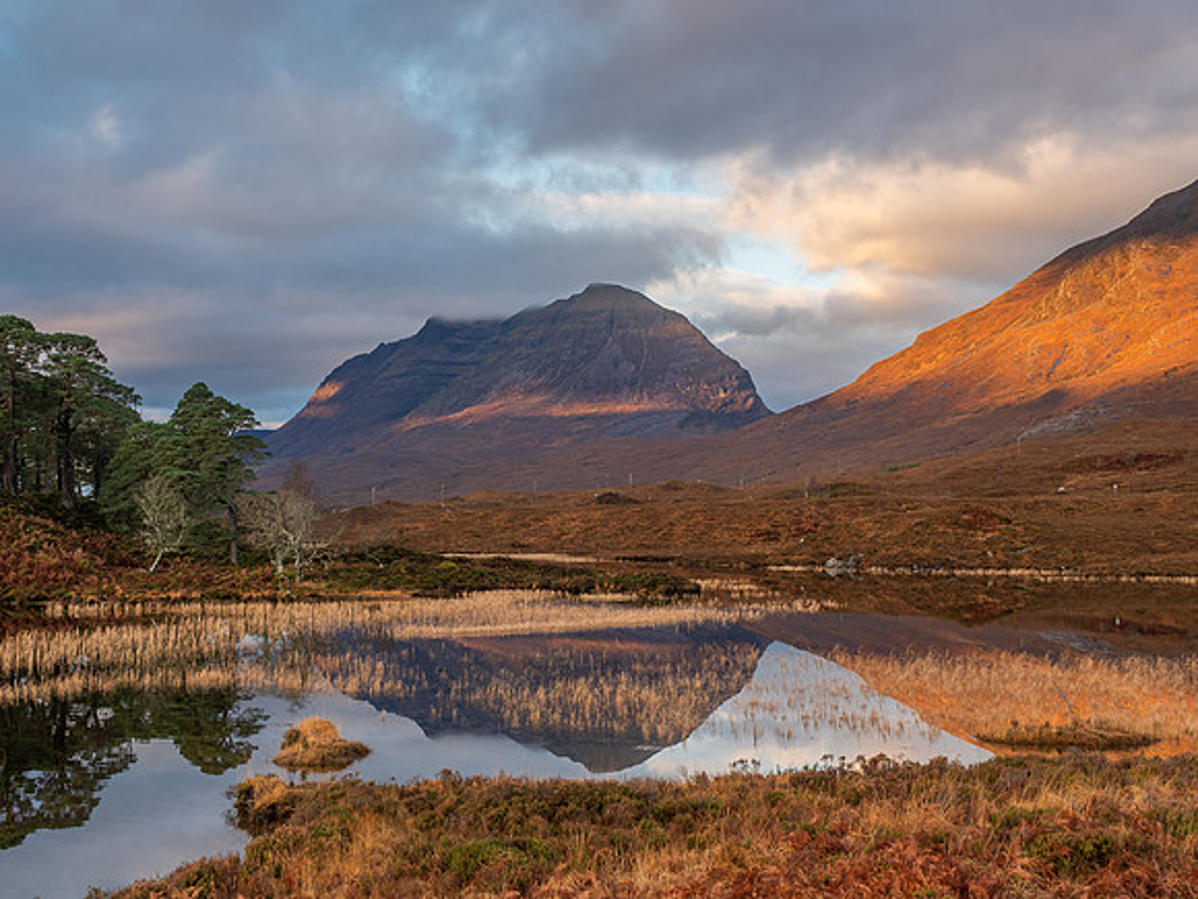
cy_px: 450
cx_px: 599
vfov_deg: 34.3
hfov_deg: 44.8
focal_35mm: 42
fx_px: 1454
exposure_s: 1/13
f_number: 7.1
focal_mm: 21
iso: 200
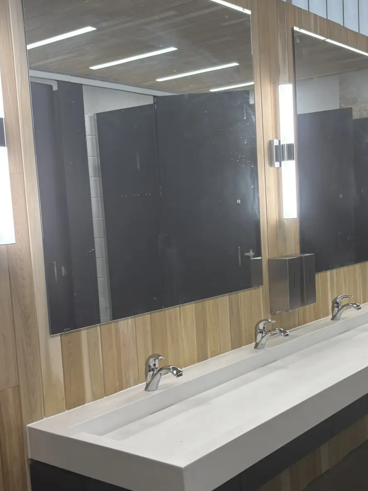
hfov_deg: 32.1
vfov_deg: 42.0
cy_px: 276
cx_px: 219
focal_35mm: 45
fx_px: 638
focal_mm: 5.96
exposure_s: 1/124
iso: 64
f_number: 1.6
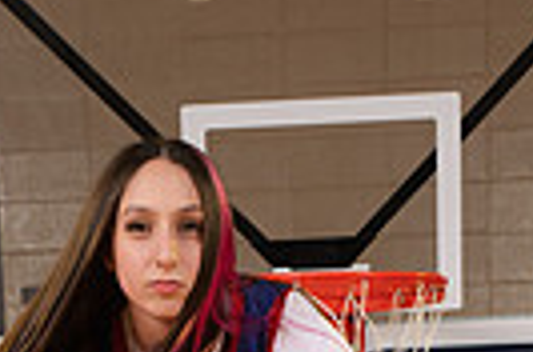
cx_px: 188
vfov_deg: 9.5
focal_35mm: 129
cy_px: 804
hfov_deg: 15.9
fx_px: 1905
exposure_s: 1/320
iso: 320
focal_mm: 38
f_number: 7.1
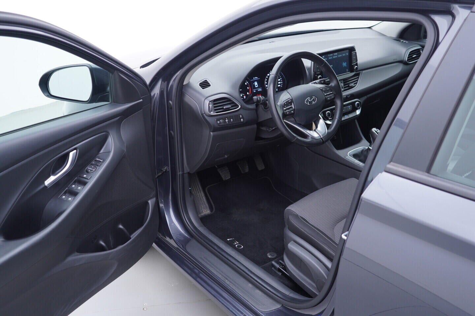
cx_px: 238
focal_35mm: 36
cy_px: 158
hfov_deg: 53.1
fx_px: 475
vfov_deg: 36.9
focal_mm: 24
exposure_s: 1/40
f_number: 2.8
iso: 160
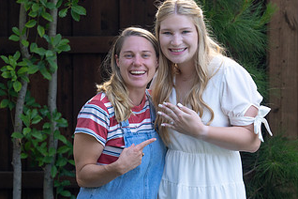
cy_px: 98
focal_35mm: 131
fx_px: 1084
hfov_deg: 15.6
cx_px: 162
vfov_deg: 10.5
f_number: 3.5
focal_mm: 70
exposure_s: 1/250
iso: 160
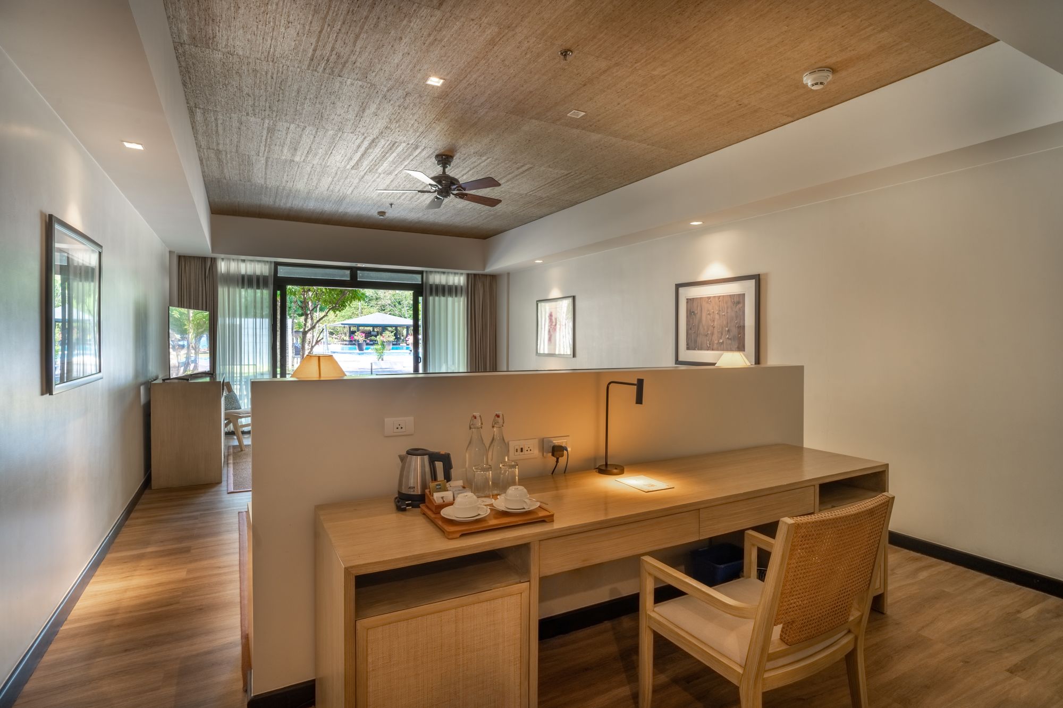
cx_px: 532
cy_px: 354
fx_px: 531
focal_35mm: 18
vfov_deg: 67.3
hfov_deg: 90.0
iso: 200
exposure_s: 1/250
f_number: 9
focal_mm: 18
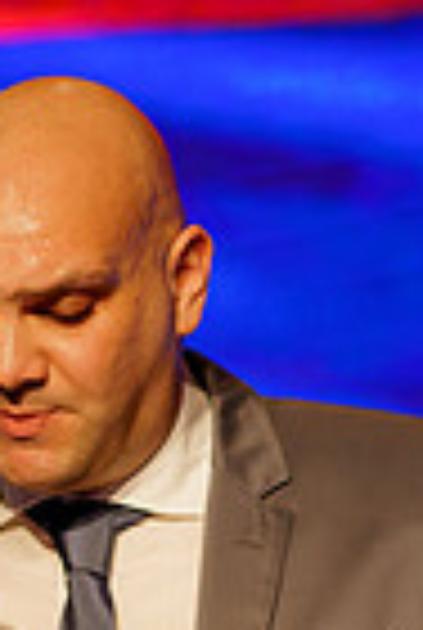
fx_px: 6156
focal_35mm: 351
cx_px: -50
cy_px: 633
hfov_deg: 3.9
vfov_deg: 5.8
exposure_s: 1/250
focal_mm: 85
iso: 320
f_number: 1.8
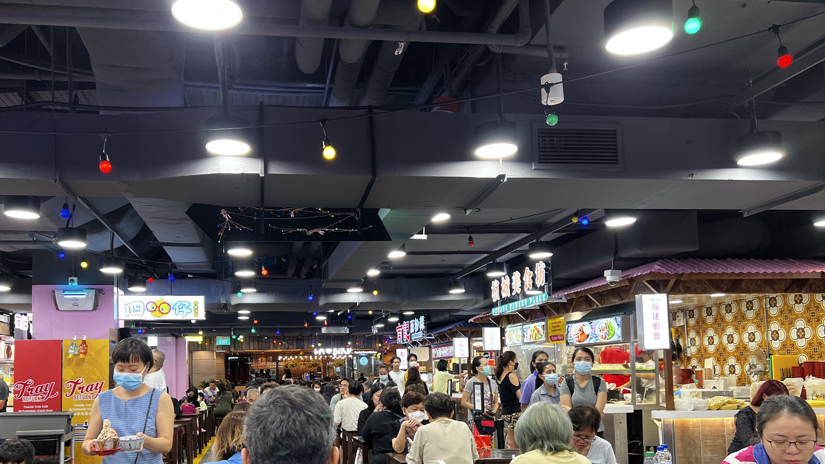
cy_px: 329
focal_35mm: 32
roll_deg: +1.4
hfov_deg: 60.8
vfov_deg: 36.1
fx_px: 700
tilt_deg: +3.0
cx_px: 361
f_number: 1.5
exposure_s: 1/100
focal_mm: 5.7
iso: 100
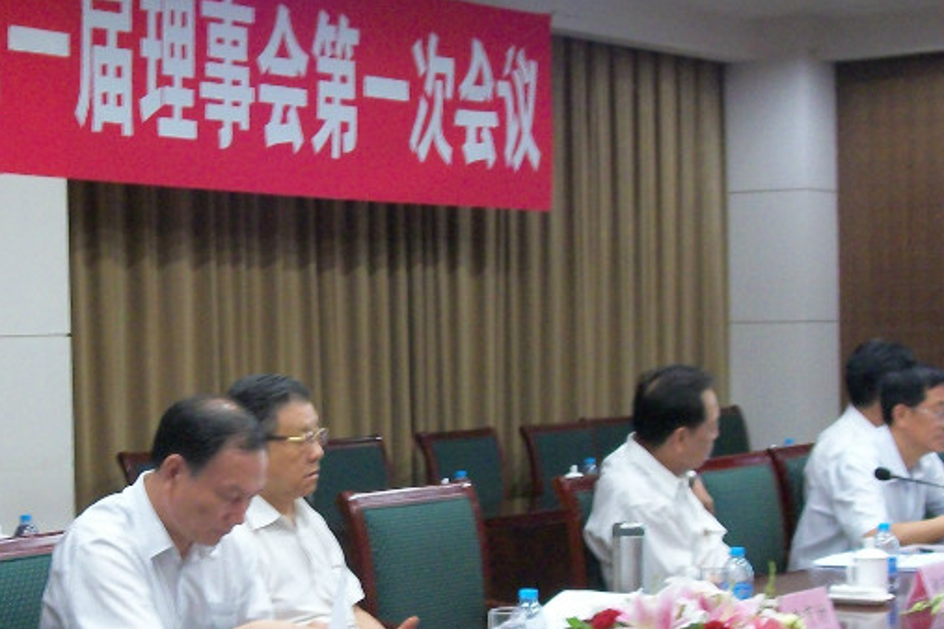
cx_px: 227
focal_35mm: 84
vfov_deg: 16.1
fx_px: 2202
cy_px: 504
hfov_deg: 23.9
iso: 250
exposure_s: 1/8
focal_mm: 7.1
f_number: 3.2
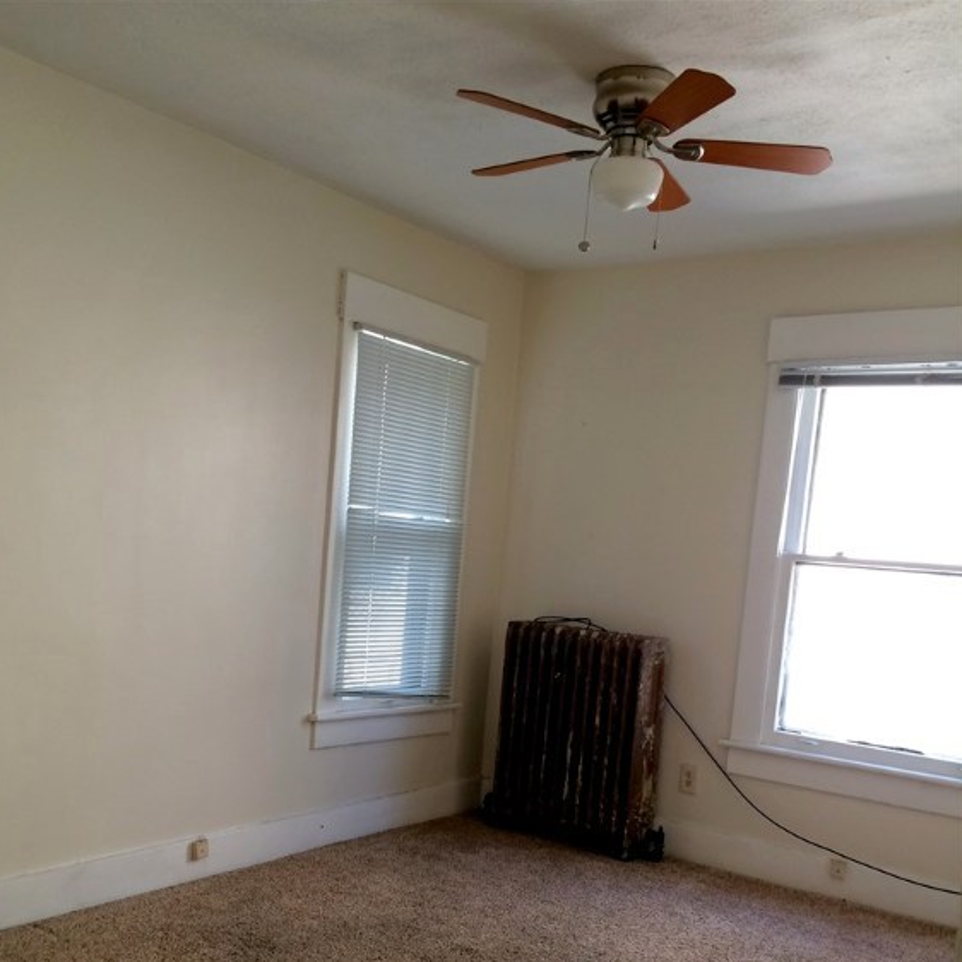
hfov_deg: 47.2
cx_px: 472
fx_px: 1100
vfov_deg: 46.3
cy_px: 656
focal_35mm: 35
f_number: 2.2
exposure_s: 1/40
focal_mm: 4.15
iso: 32
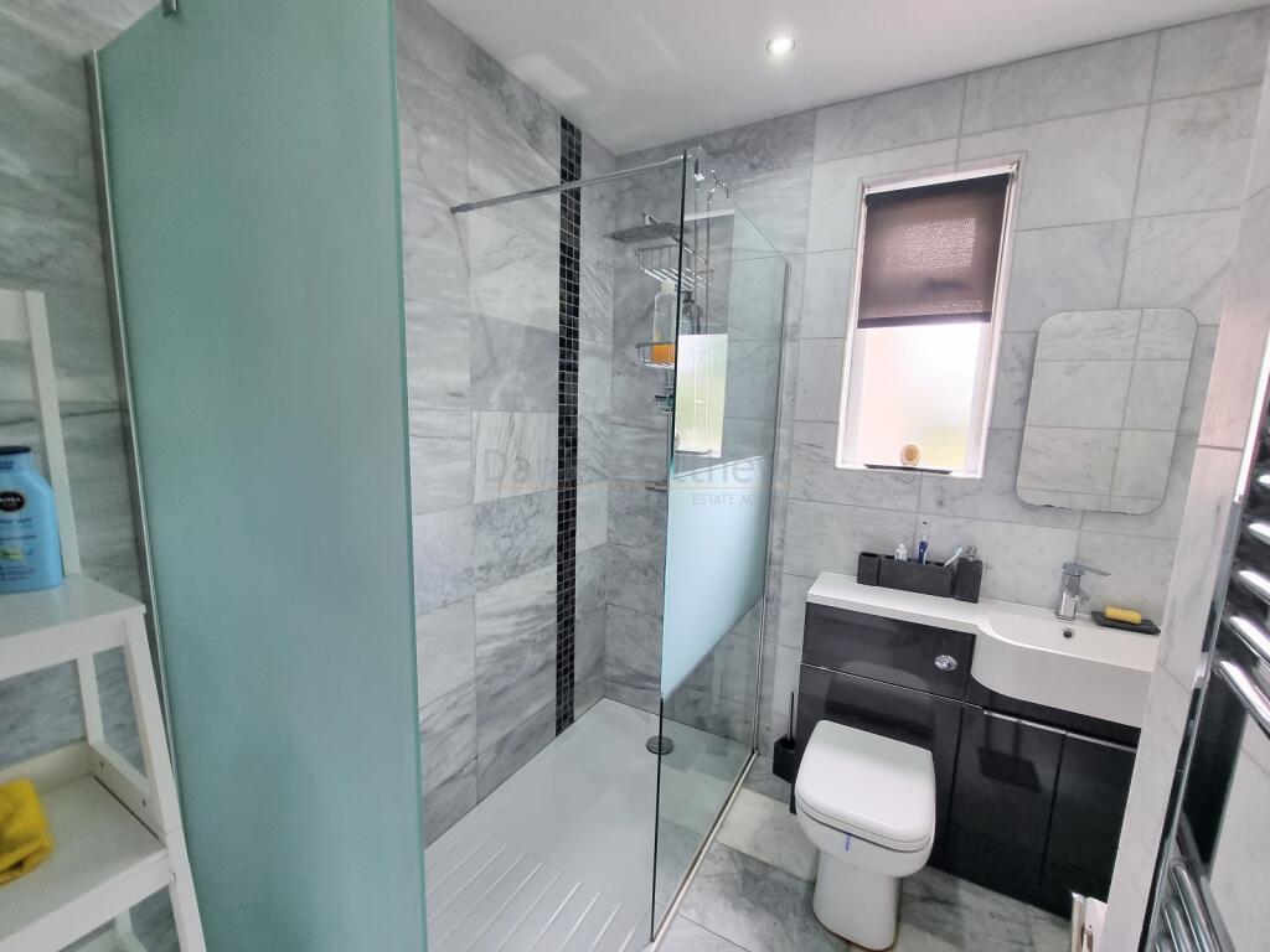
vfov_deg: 89.9
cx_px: 635
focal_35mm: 13
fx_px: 477
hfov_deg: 106.2
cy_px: 476
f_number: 2.2
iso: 80
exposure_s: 1/50
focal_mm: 2.2
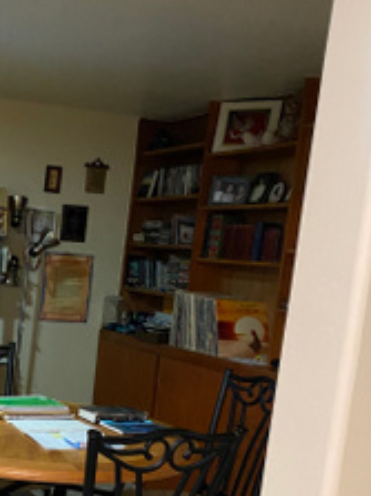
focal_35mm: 56
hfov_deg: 24.7
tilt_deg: -8.7
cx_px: -13
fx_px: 801
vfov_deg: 33.4
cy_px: 396
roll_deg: -4.6
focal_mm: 4.25
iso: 500
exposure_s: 1/30
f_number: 1.8
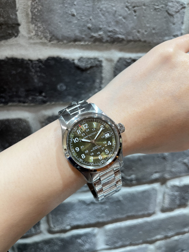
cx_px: 94
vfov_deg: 67.3
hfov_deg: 53.1
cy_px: 126
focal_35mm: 26
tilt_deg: -19.9
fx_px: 189
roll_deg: -0.1
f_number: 1.6
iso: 50
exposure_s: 1/120
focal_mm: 5.1
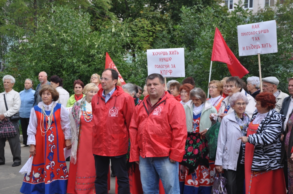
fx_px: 585
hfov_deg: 28.1
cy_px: 97
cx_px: 146
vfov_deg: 18.9
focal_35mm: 72
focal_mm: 48
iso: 200
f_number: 5.6
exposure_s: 1/125
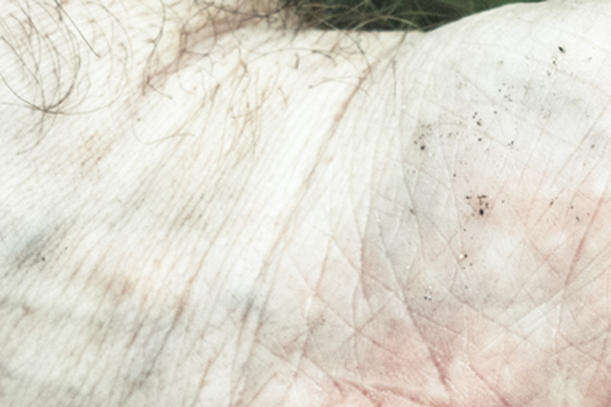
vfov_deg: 5.2
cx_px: 911
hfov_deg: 7.8
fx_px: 4378
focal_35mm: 258
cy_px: 917
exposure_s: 1/1600
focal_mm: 48
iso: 800
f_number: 5.6
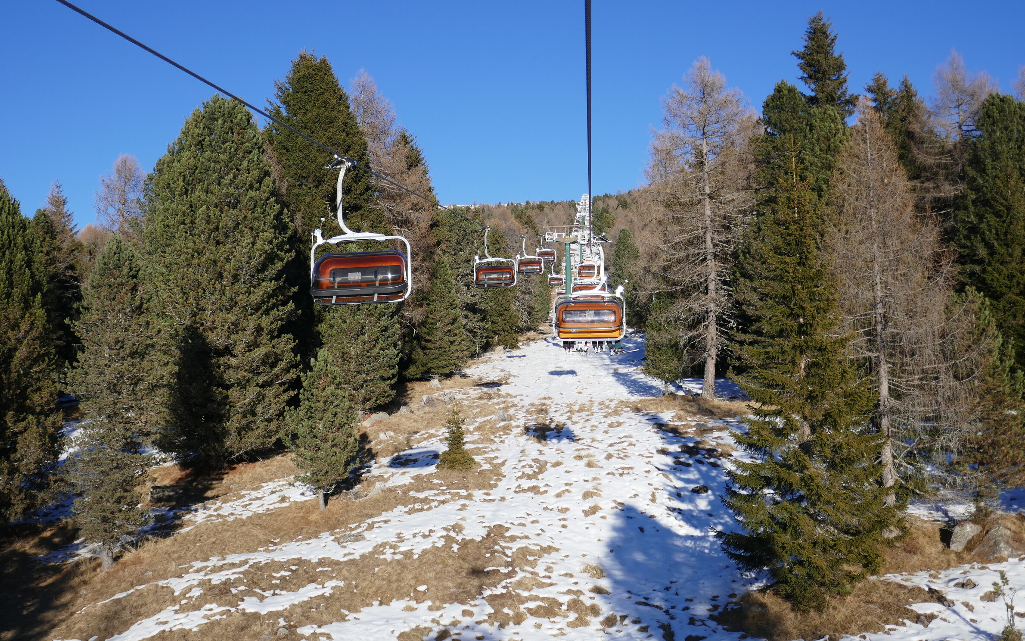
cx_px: 511
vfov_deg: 34.4
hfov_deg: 52.8
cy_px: 326
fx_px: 1033
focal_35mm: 37
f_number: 4
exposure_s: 1/1000
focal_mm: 12.9
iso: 125
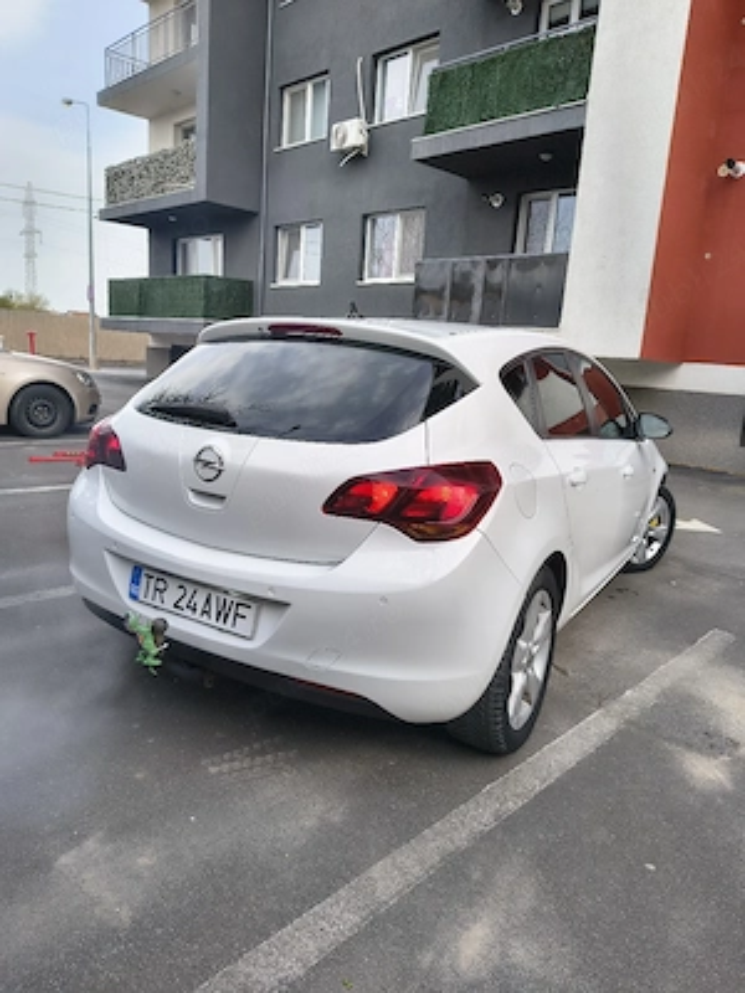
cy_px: 496
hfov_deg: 56.8
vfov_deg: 71.6
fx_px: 689
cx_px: 372
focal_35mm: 24
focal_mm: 5.56
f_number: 1.8
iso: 100
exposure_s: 1/357
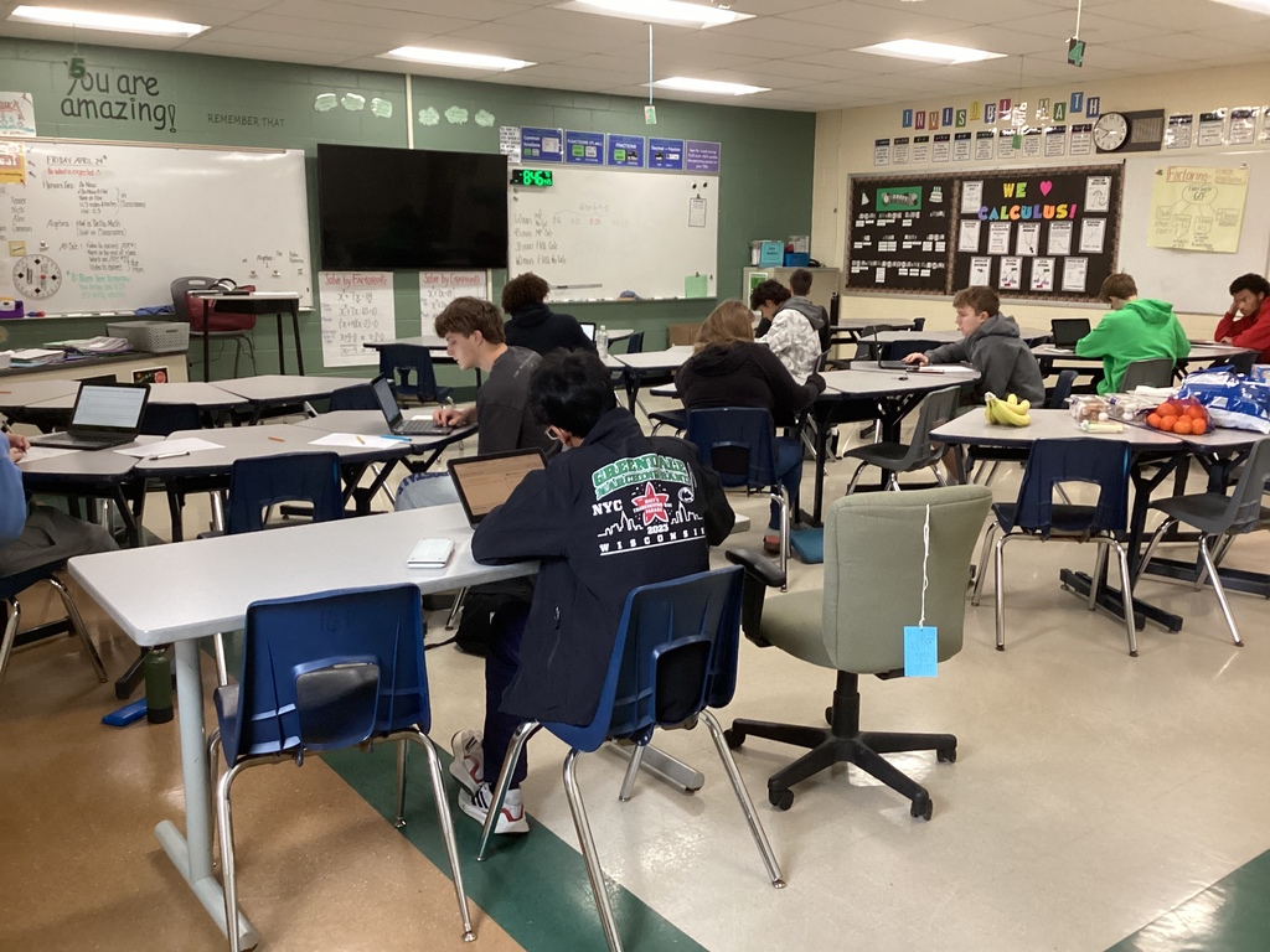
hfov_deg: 58.4
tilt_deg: -12.2
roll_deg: -1.2
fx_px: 1137
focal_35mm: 31
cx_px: 635
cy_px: 476
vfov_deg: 45.4
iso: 250
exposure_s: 1/40
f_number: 2.4
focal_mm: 3.3
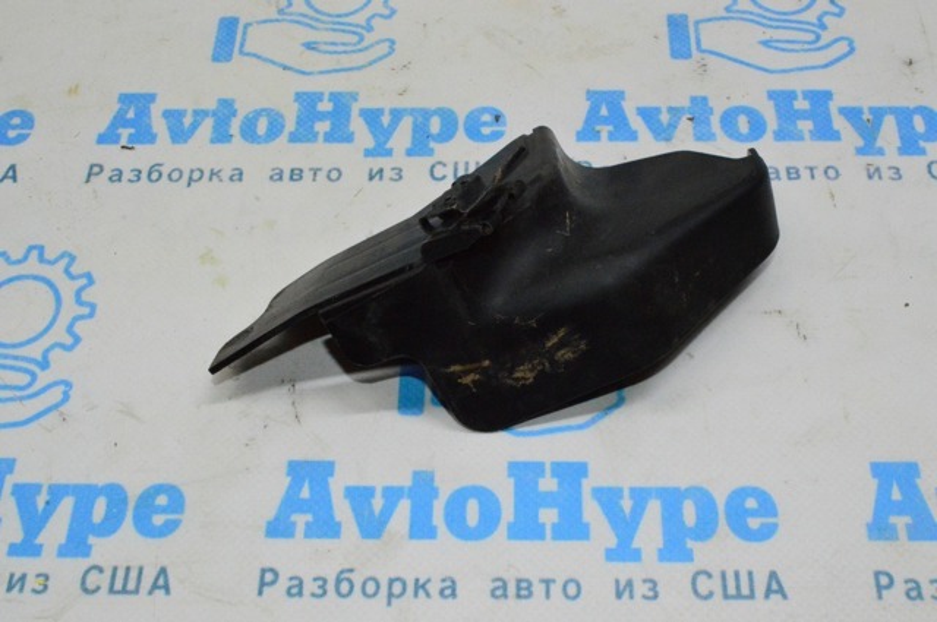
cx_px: 468
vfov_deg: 32.9
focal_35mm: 40
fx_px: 1053
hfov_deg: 48.0
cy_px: 311
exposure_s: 1/60
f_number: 25
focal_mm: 27
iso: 6400
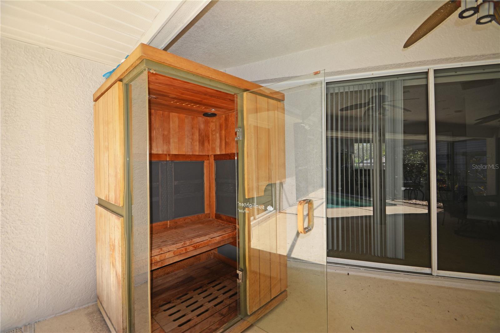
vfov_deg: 77.3
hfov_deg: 100.4
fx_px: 208
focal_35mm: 15
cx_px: 250
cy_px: 166
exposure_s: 1/200
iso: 100
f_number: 3.5
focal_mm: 10
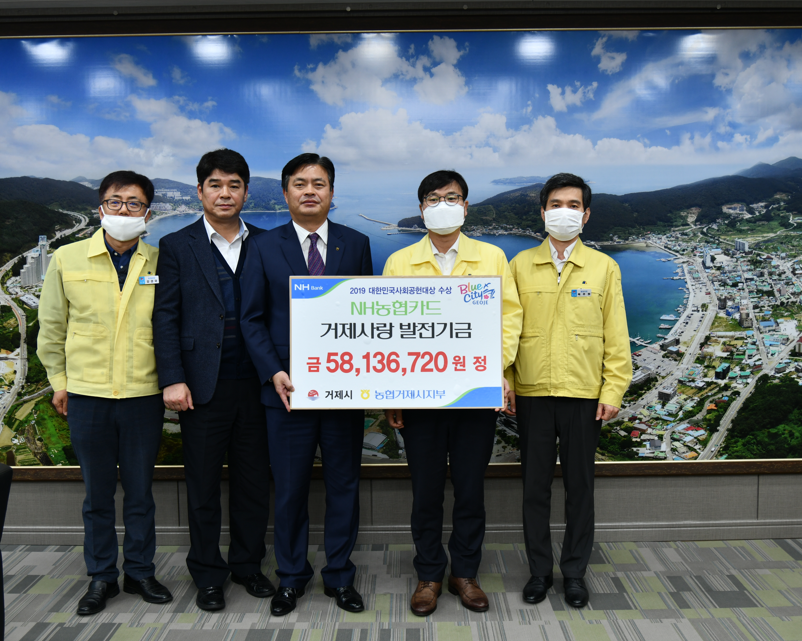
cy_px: 327
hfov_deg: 49.1
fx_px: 878
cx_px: 401
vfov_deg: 40.1
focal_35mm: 37
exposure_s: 1/125
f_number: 4
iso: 400
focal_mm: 32
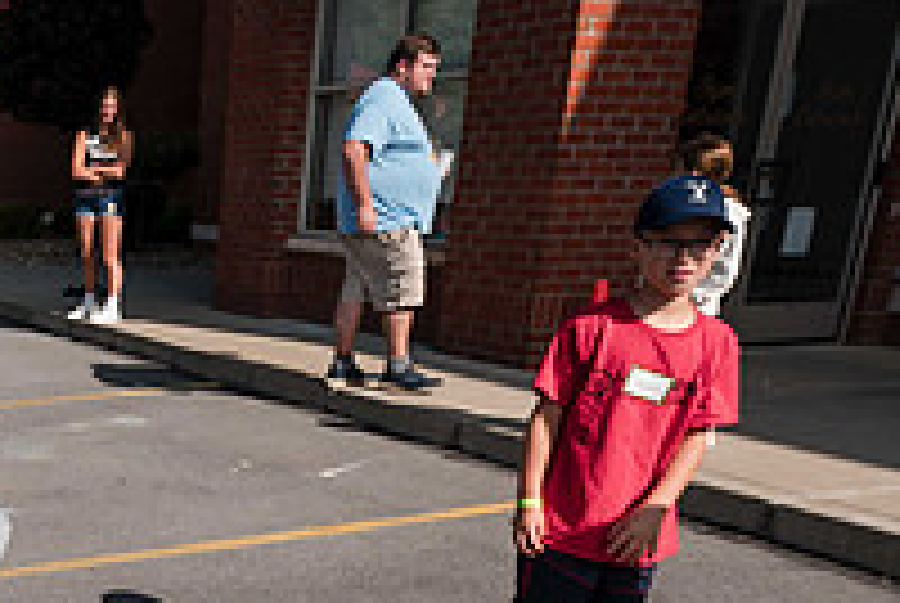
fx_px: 1202
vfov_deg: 27.0
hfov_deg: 35.4
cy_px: 567
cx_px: -79
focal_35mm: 48
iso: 100
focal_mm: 14
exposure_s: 1/400
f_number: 7.1
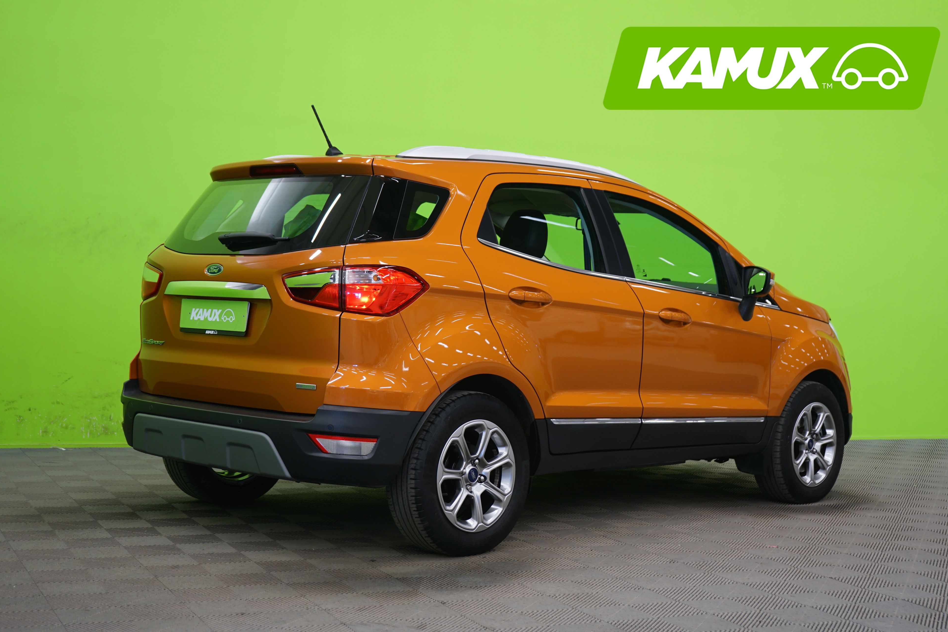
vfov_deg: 26.5
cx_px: 481
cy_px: 318
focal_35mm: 51
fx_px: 1343
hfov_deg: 38.9
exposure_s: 1/8
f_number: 4.5
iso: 400
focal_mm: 50
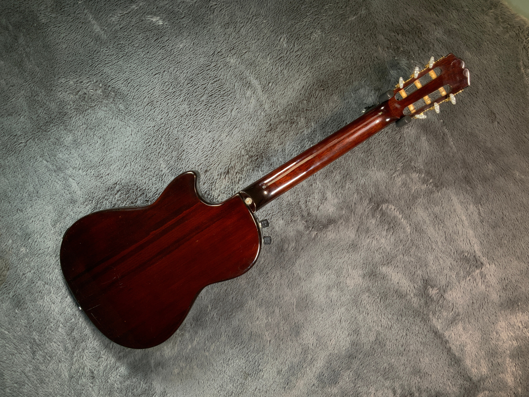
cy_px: 198
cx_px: 264
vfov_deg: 48.2
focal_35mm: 29
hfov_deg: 61.7
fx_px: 443
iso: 64
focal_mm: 3
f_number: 1.8
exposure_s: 1/104
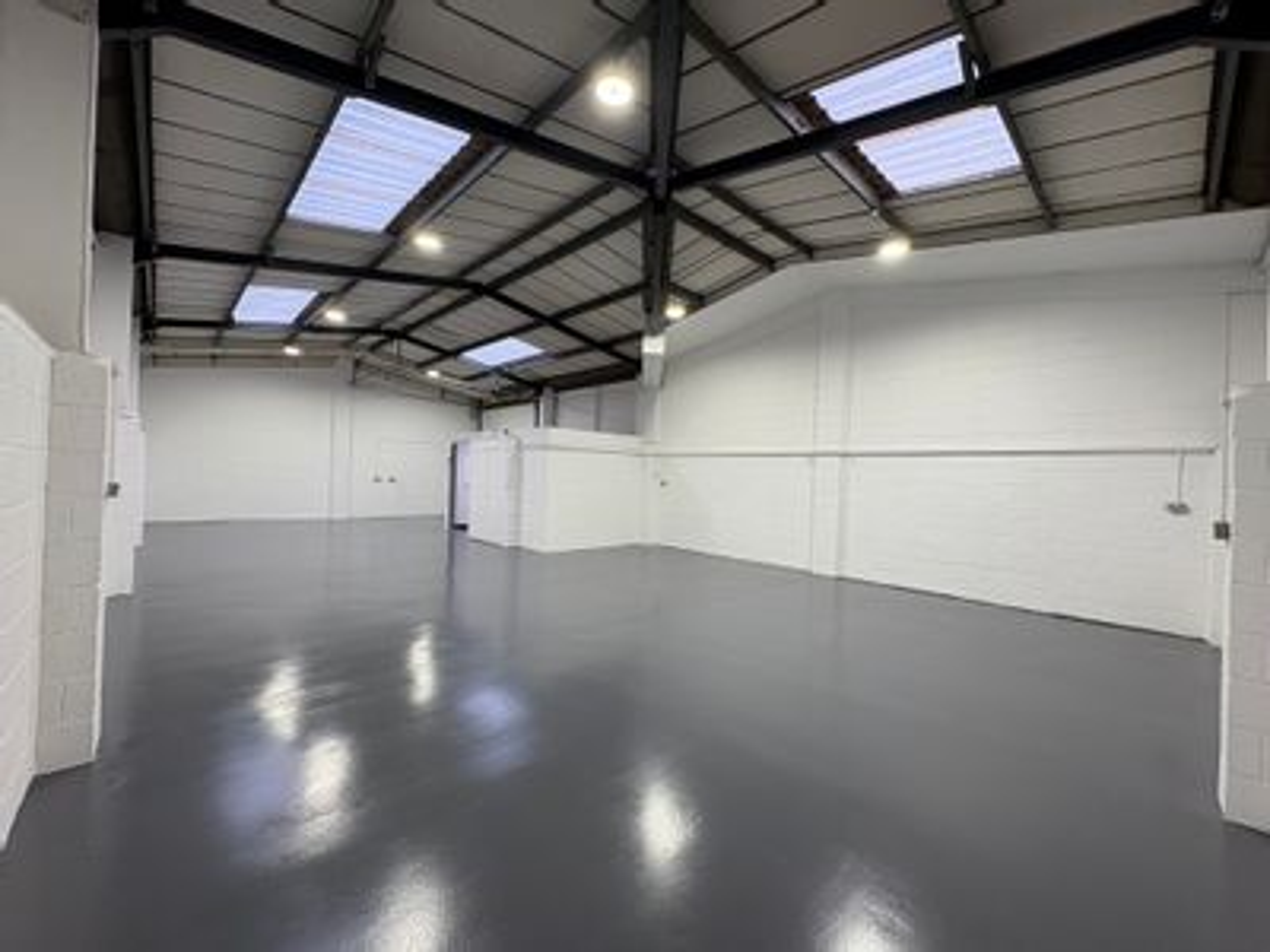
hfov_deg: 102.1
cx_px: 635
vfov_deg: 85.7
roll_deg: -2.0
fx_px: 514
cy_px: 476
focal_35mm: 14
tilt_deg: +0.2
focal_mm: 2.22
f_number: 2.2
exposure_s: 1/99
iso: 50
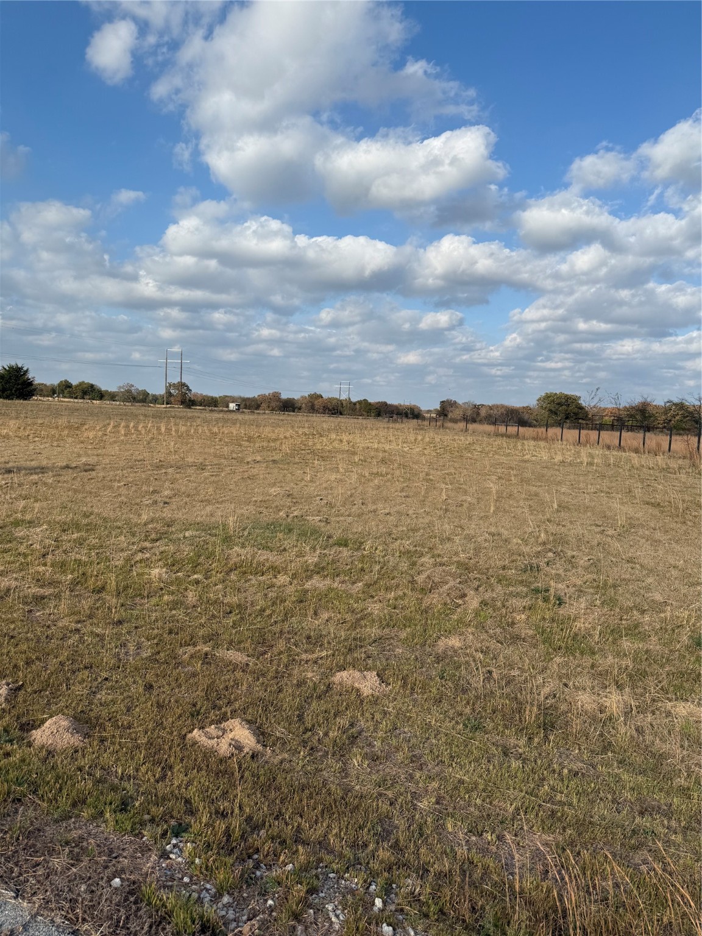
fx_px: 649
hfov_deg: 56.8
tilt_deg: -3.7
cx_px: 351
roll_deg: -2.5
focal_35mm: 24
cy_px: 468
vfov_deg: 71.6
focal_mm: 6.76
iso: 80
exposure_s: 1/4975
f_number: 1.78
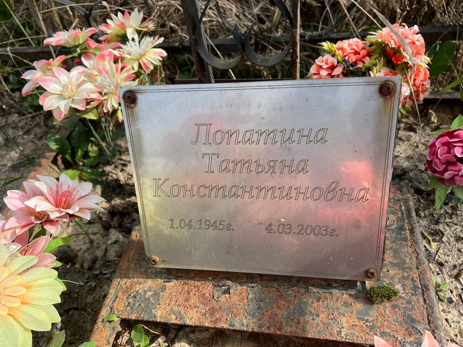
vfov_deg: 53.1
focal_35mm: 26
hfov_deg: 67.3
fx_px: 348
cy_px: 174
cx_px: 232
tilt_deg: -46.9
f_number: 1.5
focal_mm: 5.7
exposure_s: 1/1575
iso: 50
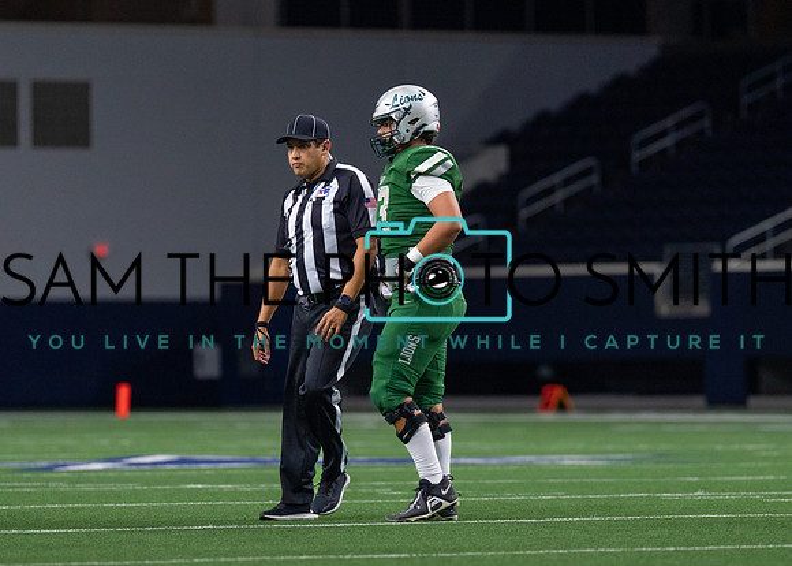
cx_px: 427
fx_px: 7082
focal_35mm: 315
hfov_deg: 6.4
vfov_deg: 4.6
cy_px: 318
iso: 1600
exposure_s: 1/1250
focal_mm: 200
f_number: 2.8
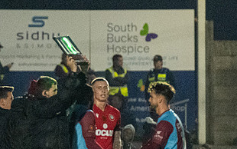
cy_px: 122
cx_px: 79
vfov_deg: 1.4
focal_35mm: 957
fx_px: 6184
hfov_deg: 2.2
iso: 8000
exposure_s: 1/1600
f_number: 2.8
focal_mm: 200
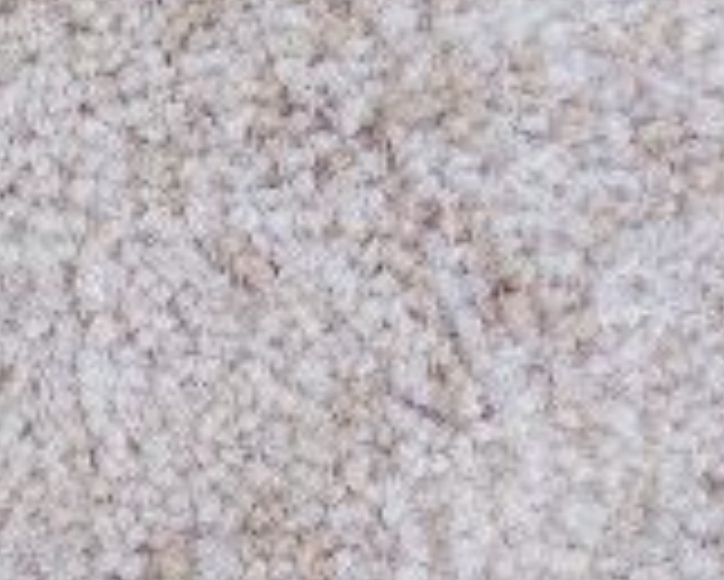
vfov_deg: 9.9
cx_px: 49
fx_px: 3280
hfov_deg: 12.5
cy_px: 800
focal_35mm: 153
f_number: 3.4
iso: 80
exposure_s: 1/70
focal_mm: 7.6
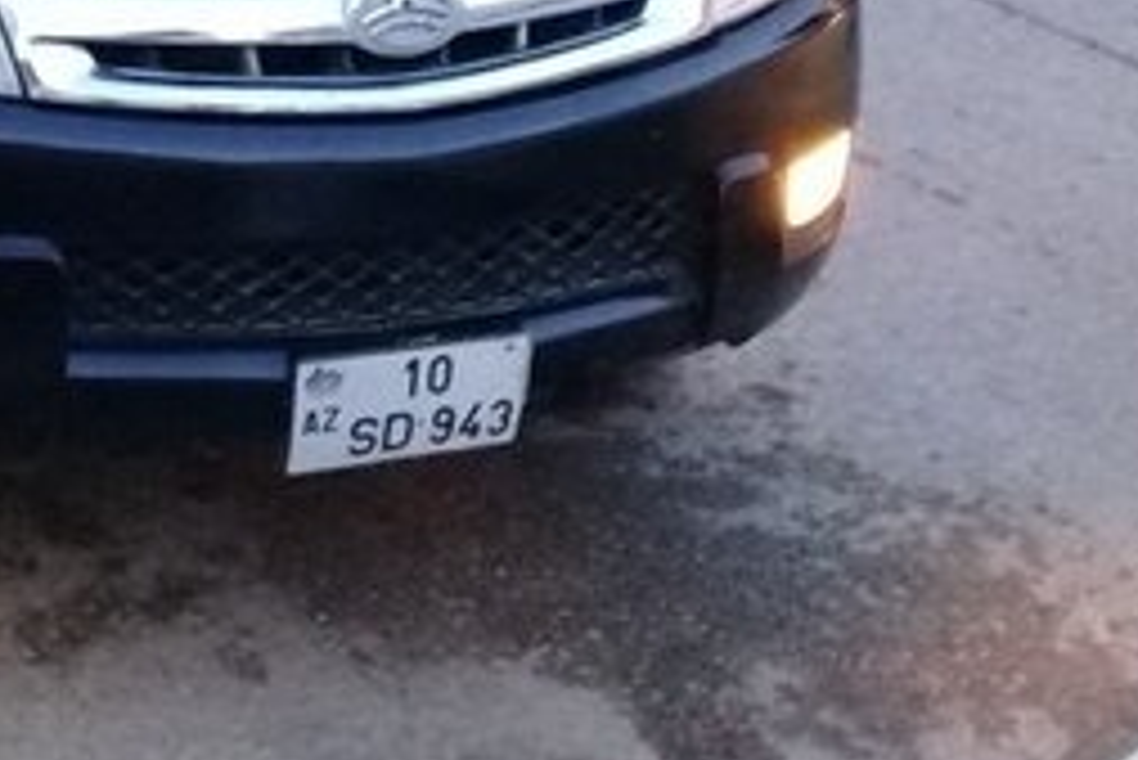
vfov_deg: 15.5
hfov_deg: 22.6
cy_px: -214
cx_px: -153
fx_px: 2657
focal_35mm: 84
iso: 250
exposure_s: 1/15
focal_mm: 3.3
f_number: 2.2
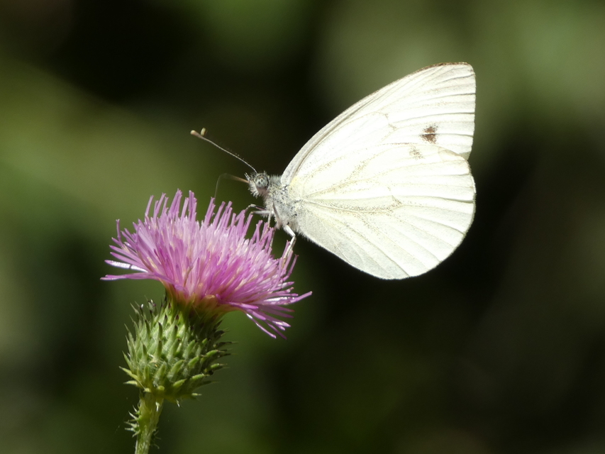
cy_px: 227
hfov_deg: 3.6
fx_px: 9596
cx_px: 302
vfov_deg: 2.7
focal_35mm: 549
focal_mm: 98.3
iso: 80
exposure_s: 1/160
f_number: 5.6
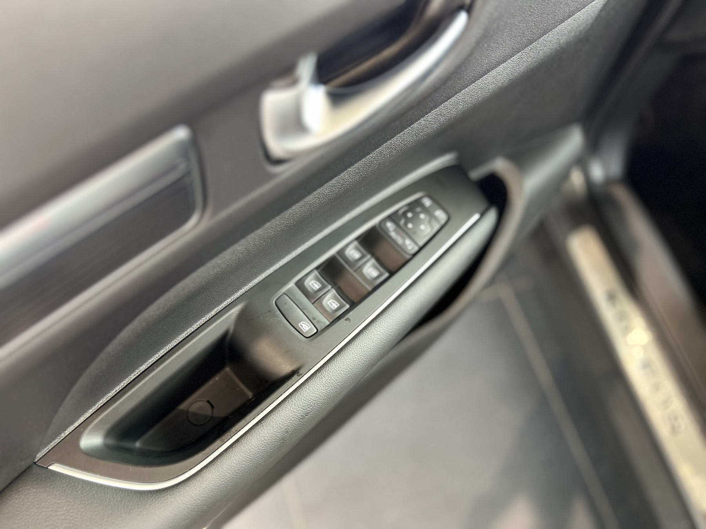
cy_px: 264
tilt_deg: -67.7
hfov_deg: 67.3
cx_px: 353
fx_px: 530
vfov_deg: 53.1
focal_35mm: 26
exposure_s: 1/50
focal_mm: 5.7
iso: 200
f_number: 1.5
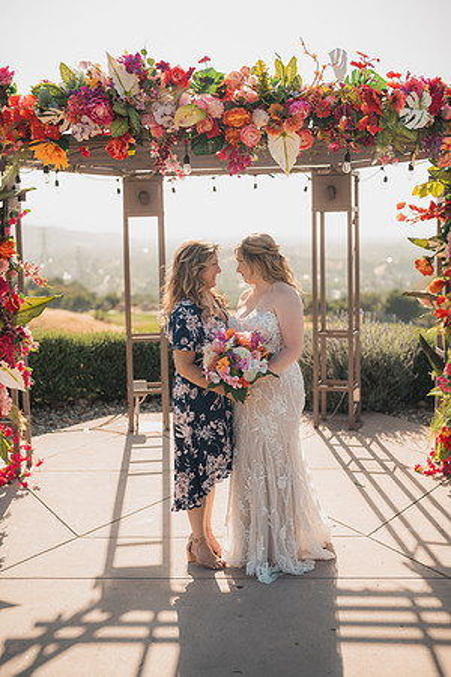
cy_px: 338
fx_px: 940
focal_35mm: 50
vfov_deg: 39.6
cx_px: 226
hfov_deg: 27.0
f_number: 2
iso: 50
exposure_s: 1/1000
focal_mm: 50
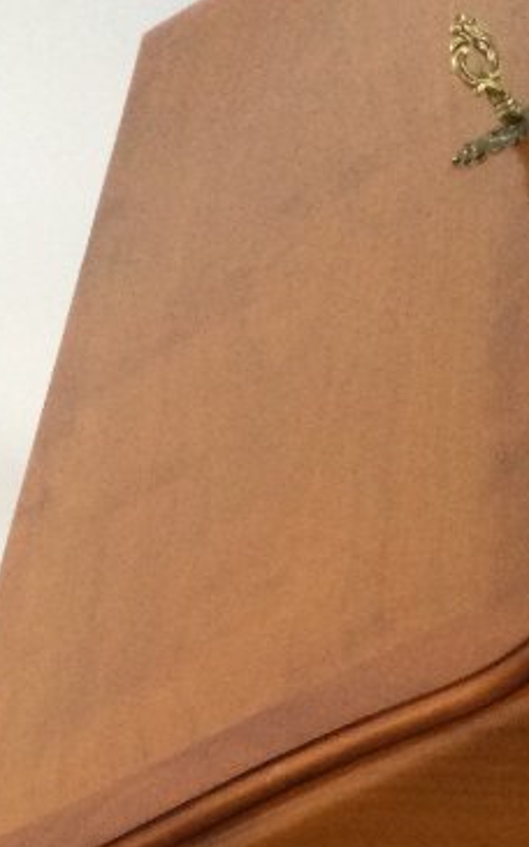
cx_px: 531
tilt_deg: -47.9
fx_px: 2492
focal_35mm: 108
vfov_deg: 17.0
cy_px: 1355
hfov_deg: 12.0
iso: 160
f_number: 2.4
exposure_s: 1/33
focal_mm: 3.3
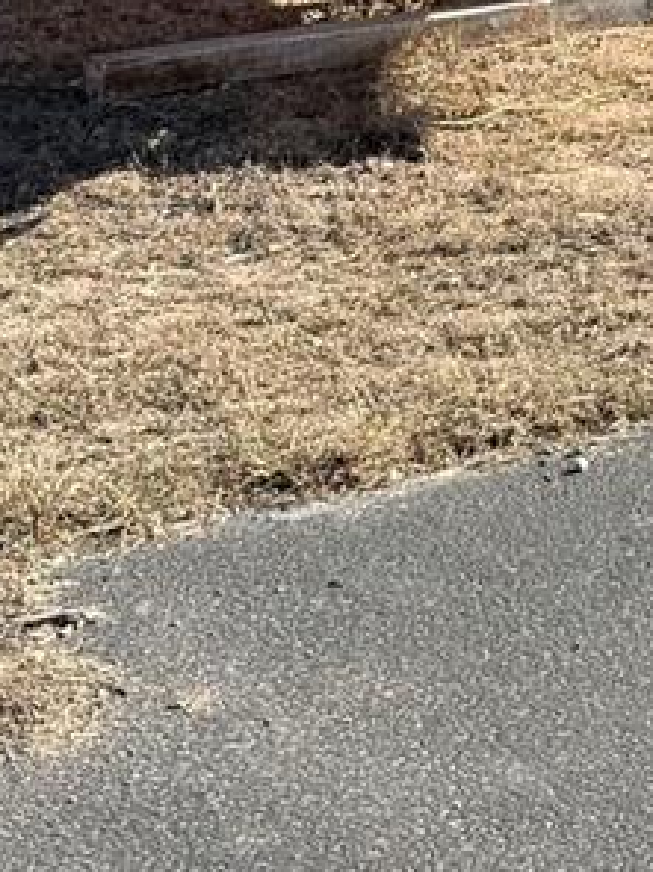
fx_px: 3146
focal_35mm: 125
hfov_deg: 11.4
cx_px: 981
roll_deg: +1.2
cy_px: -641
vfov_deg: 14.2
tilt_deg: +1.1
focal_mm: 6.76
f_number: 1.78
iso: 80
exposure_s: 1/2232
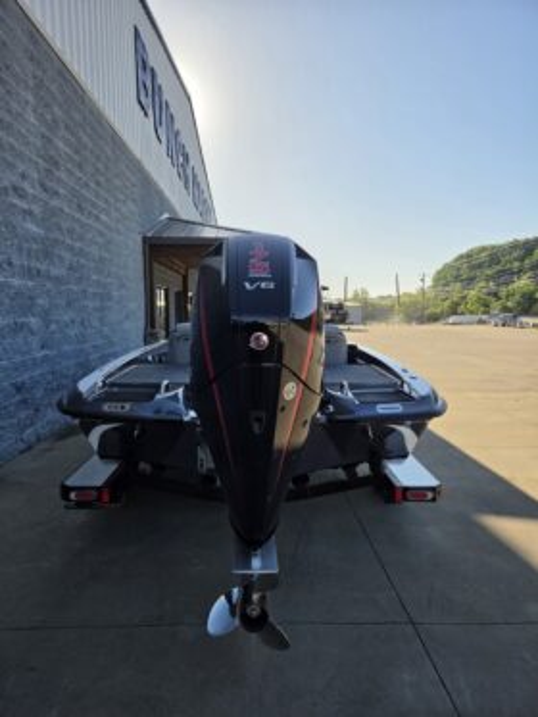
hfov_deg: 58.9
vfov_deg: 73.9
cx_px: 269
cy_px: 358
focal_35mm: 23
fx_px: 476
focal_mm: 5.4
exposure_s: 1/6261
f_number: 1.8
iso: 80
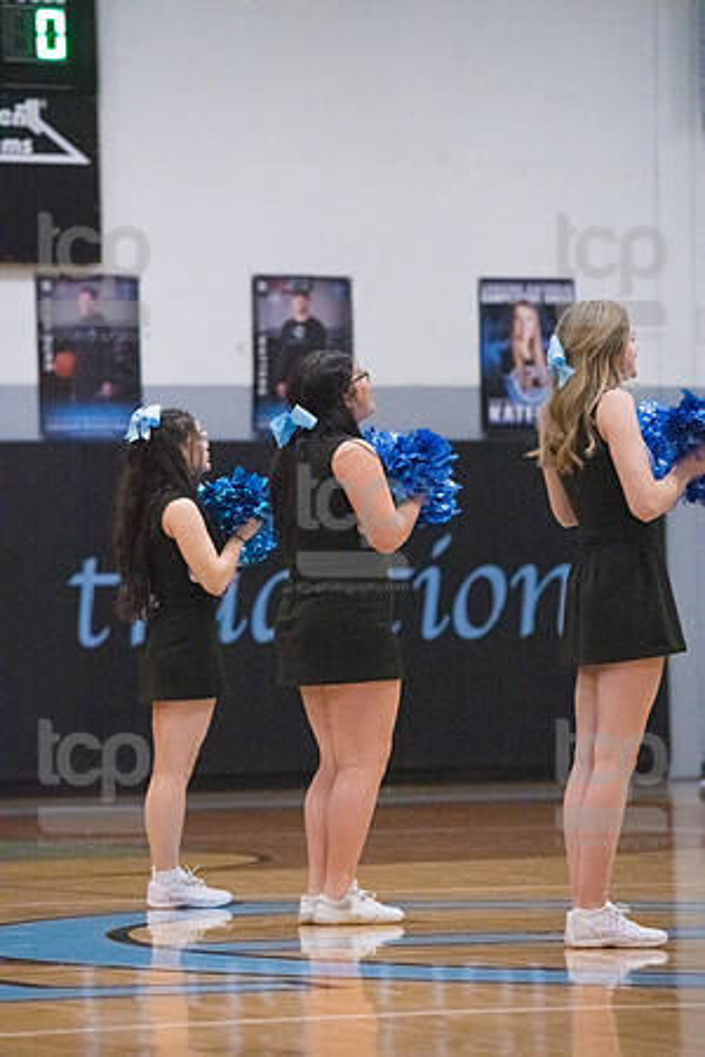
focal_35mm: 200
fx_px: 5875
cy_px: 528
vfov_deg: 10.3
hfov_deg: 6.9
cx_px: 352
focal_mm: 200
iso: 10000
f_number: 4.5
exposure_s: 1/1600
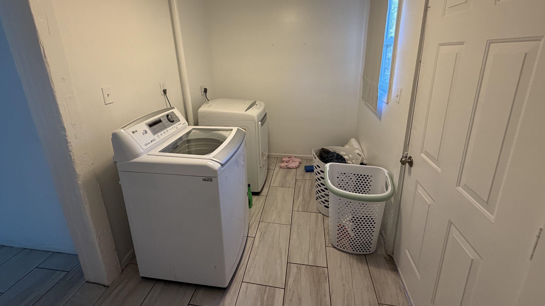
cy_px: 116
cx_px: 270
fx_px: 231
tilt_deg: -15.2
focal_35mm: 16
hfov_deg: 99.4
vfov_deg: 66.2
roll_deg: +1.9
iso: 320
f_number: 2.2
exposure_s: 1/60
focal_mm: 2.22
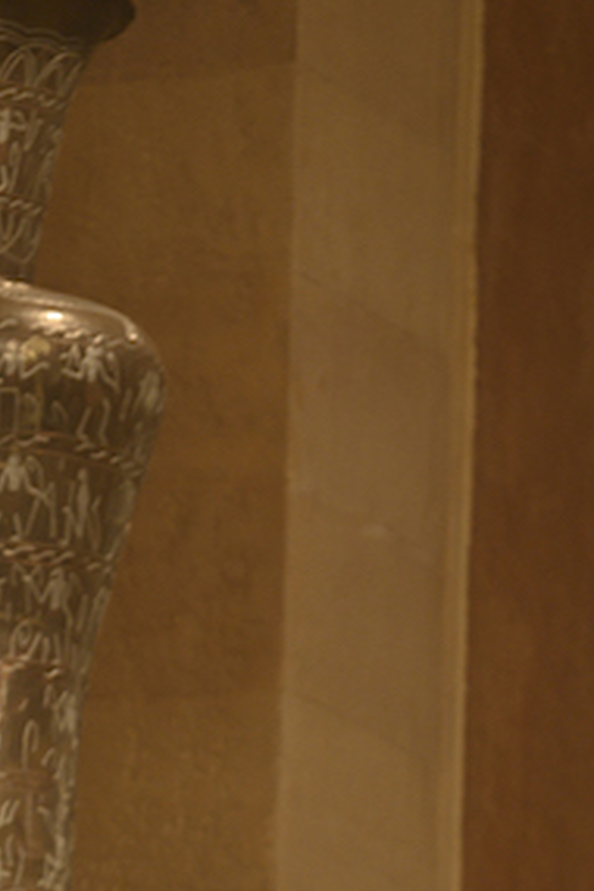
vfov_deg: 3.3
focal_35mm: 618
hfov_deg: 2.2
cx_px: 628
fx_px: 15294
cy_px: 1677
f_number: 4
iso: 500
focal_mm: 160
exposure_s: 1/200
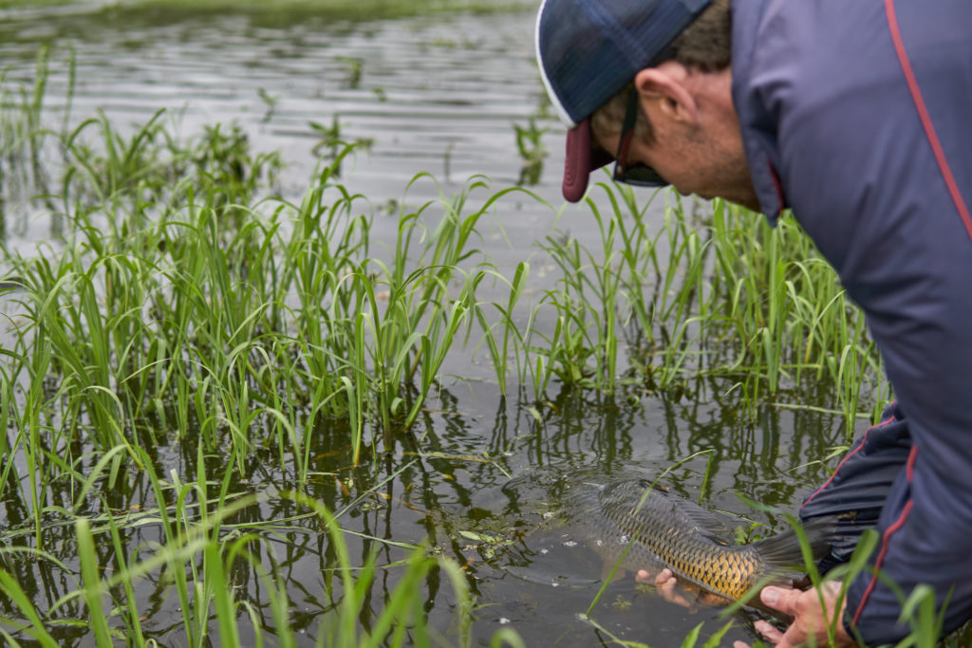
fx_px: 1215
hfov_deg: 43.6
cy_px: 324
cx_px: 486
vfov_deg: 29.9
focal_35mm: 45
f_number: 2.2
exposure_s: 1/250
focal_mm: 30
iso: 100
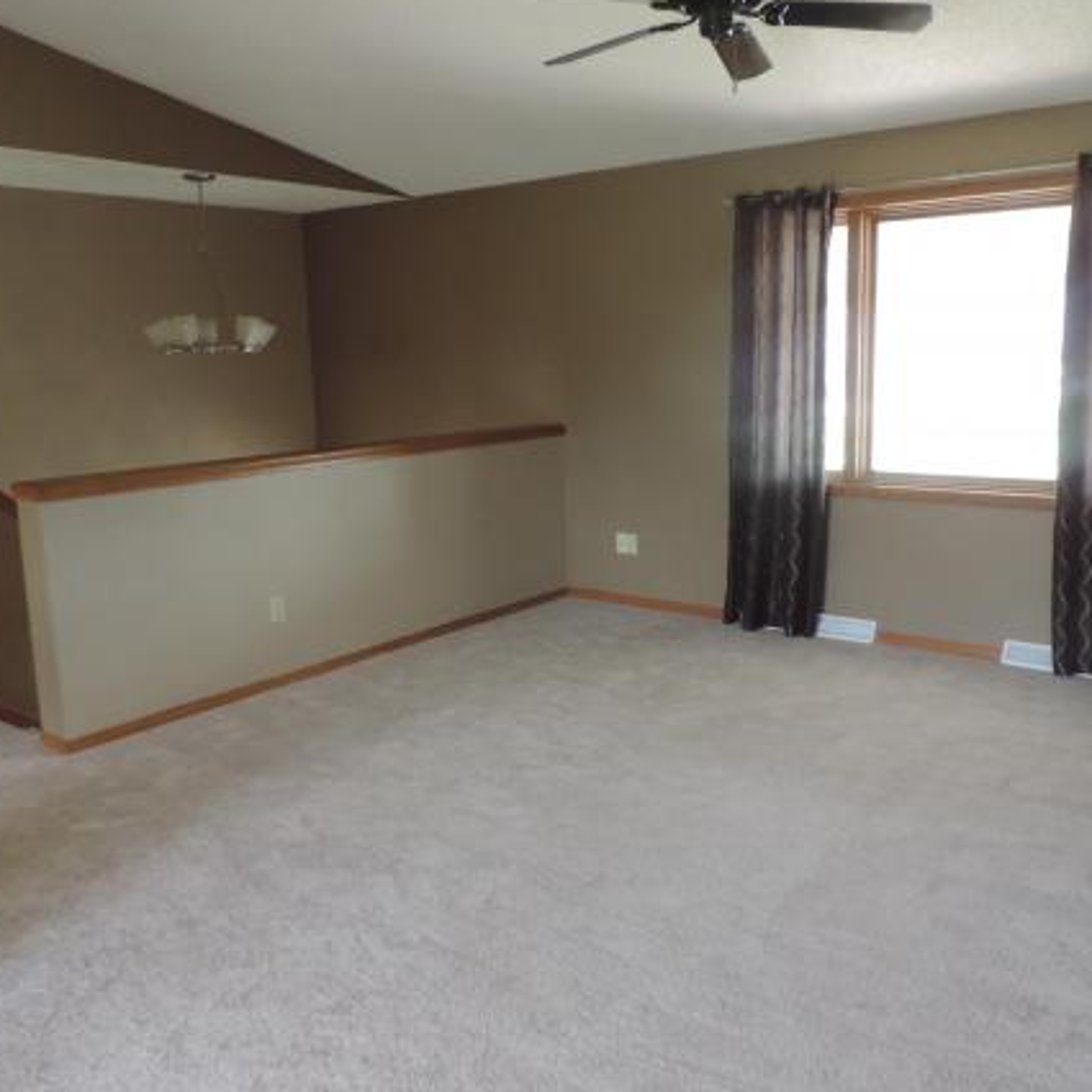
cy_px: 545
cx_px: 583
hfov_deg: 55.6
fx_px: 1035
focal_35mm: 29
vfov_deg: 55.6
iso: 450
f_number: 3
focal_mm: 4.3
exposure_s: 1/50
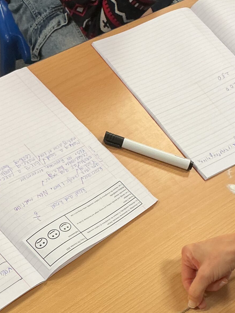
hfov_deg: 23.3
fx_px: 570
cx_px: 107
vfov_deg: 28.8
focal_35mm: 63
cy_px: 313
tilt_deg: -63.7
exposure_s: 1/60
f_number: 1.8
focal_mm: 3
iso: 64
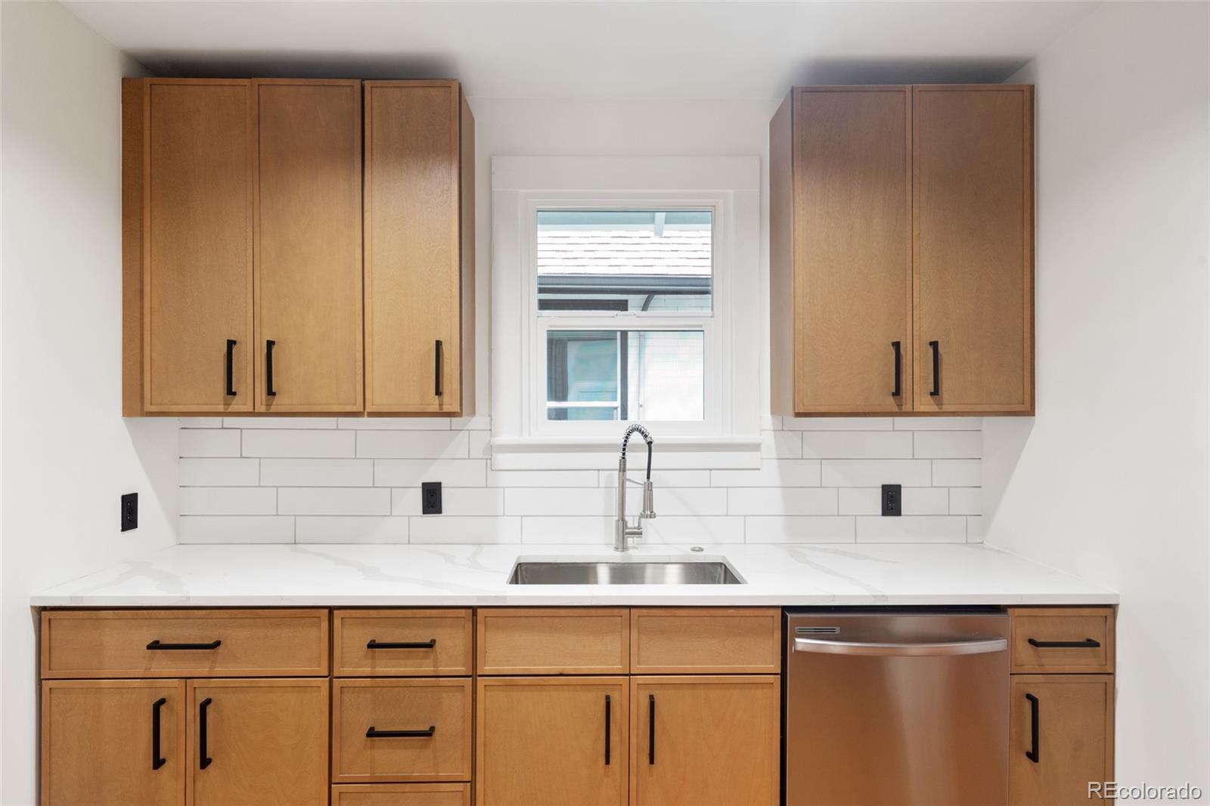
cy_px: 403
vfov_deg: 61.9
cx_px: 605
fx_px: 672
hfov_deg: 84.0
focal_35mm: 20
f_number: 8
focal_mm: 20
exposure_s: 1/8
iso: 100
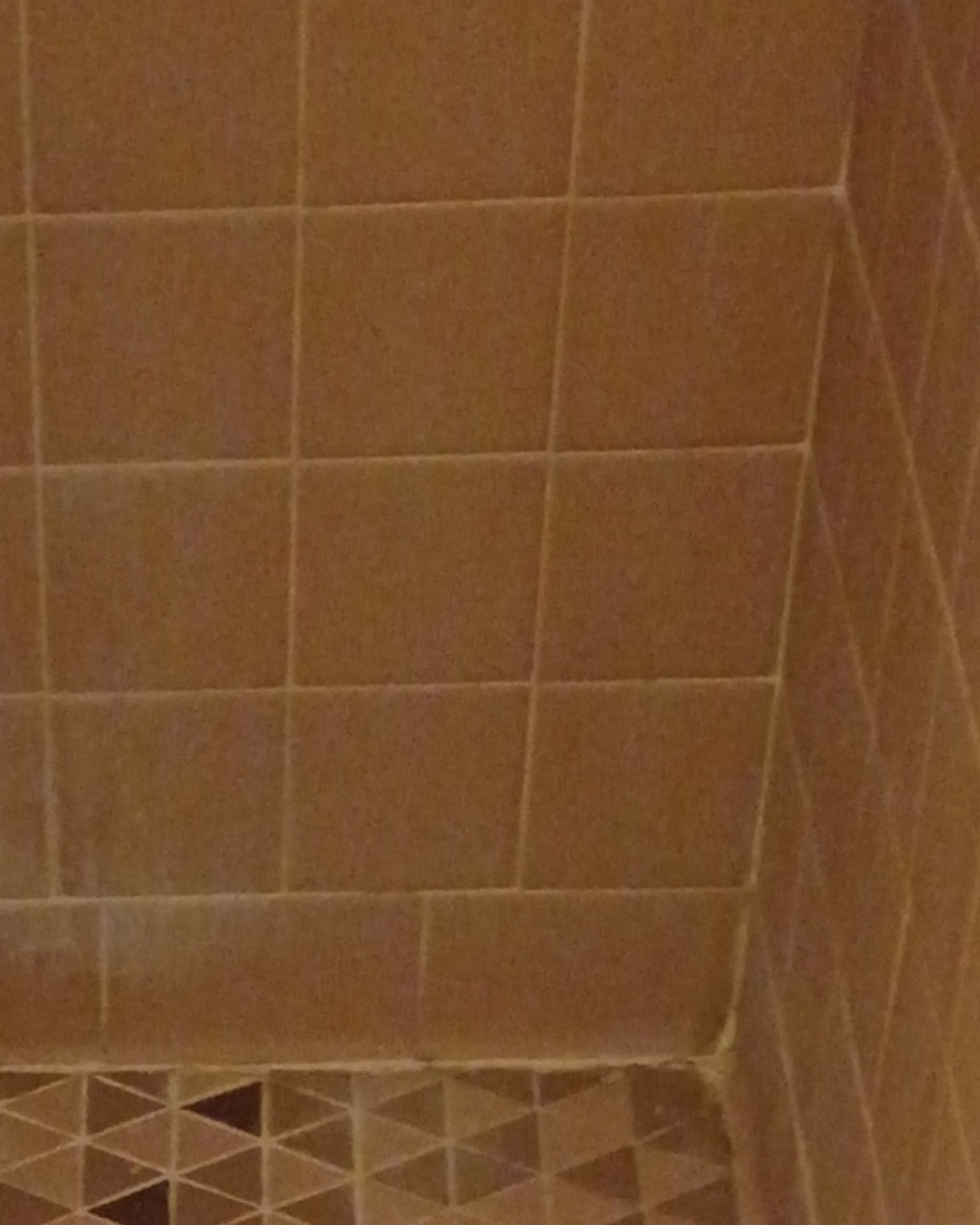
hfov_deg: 15.1
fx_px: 3624
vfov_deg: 17.5
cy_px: 1762
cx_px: 11
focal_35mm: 100
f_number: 1.8
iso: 1787
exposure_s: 1/30
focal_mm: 4.27
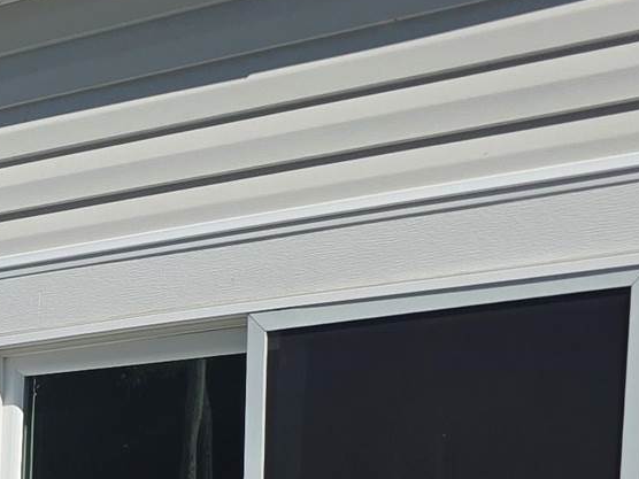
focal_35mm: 127
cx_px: -679
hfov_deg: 13.2
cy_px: 903
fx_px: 2344
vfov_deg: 10.8
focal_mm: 6.3
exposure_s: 1/7944
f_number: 1.7
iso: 64
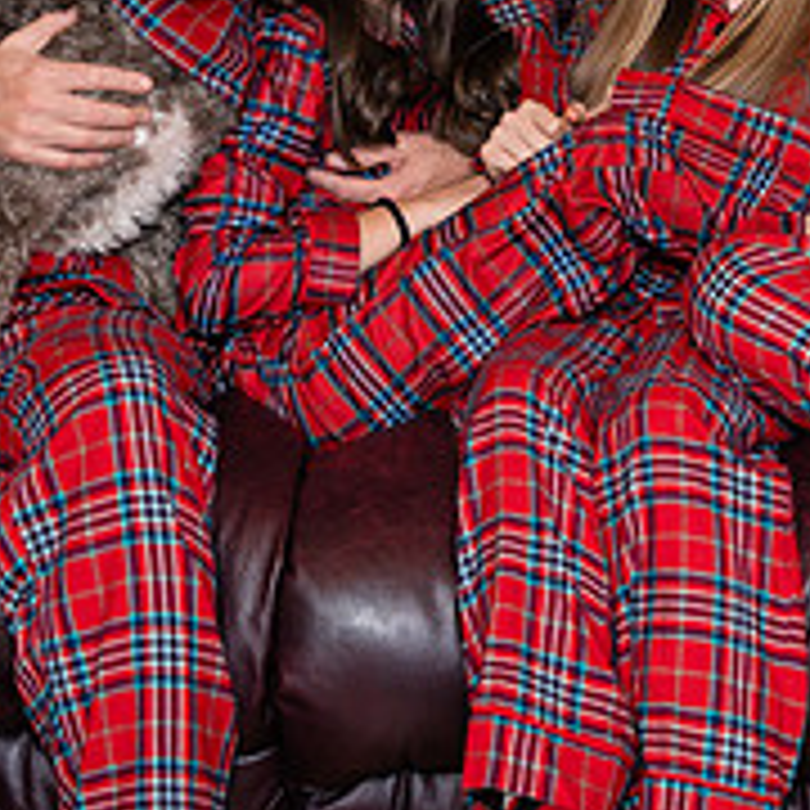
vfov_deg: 16.2
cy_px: 155
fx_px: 2833
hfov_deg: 16.1
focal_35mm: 107
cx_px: 688
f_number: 3.5
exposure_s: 1/250
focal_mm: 39
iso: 400
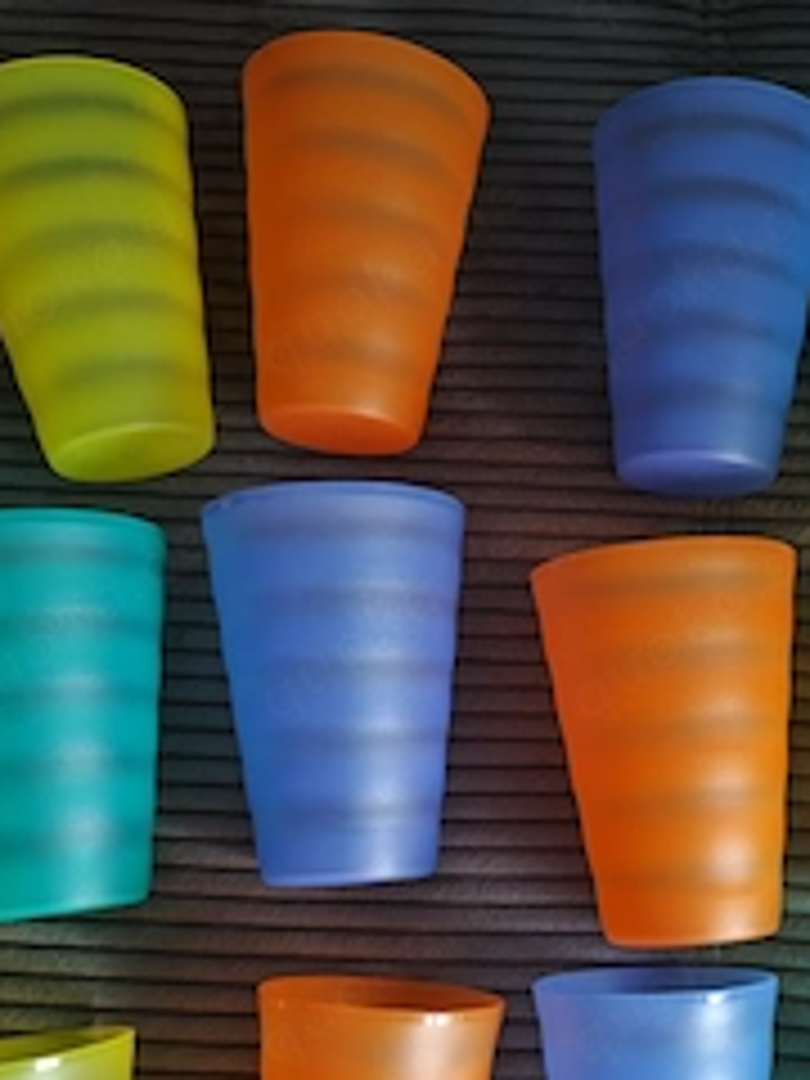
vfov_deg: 46.3
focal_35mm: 40
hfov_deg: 35.5
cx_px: 554
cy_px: 688
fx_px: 1248
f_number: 1.9
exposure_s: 1/20
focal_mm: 6.92
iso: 2963
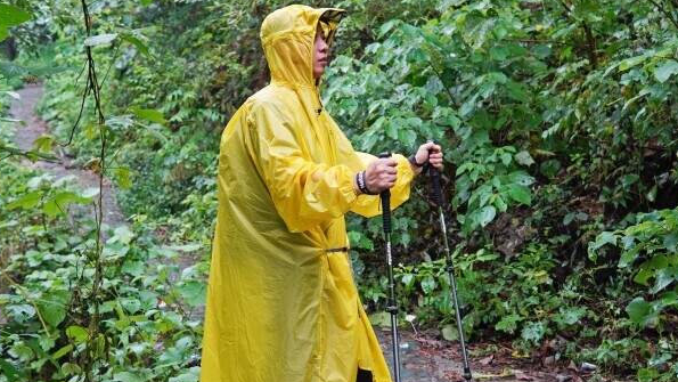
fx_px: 1025
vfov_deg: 21.0
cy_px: 249
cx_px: 338
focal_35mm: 57
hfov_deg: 36.6
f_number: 4
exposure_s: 1/160
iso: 500
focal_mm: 30
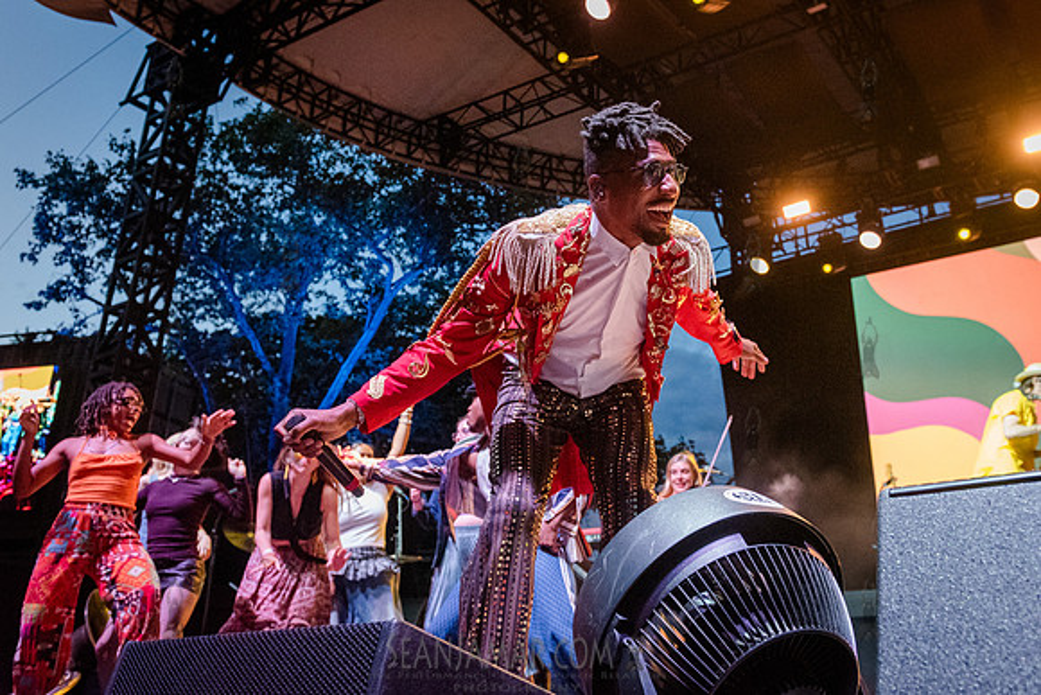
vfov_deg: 38.3
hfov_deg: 55.1
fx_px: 994
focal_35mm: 34
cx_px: 584
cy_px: 272
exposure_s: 1/500
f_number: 4
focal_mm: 27
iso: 6400
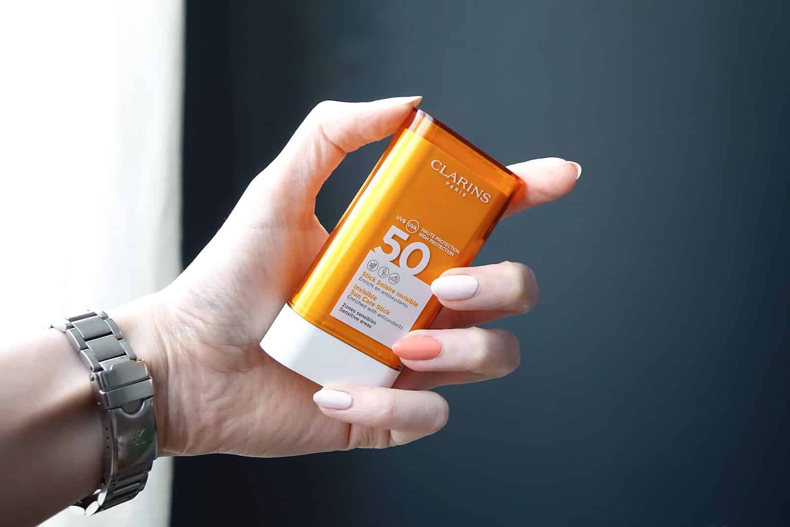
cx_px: 395
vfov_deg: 27.0
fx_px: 1097
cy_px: 264
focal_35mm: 50
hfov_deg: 39.6
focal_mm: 18.21
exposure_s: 1/80
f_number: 2.8
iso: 1000
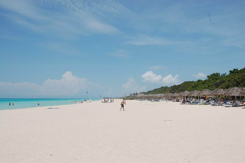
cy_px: 82
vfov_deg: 34.2
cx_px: 122
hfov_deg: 49.6
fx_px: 265
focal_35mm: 39
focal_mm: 26
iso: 200
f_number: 11
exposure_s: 1/500
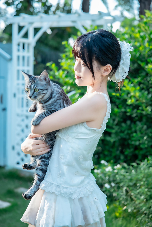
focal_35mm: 57
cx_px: 76
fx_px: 361
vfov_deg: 35.1
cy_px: 114
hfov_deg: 23.8
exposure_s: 1/160
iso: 200
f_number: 2.8
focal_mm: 57
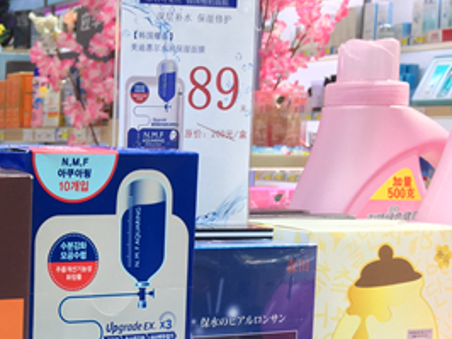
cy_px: 233
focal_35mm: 69
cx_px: -73
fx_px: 900
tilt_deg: -5.7
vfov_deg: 21.2
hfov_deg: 25.6
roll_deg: +0.3
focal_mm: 4.15
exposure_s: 1/50
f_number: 2.2
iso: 32
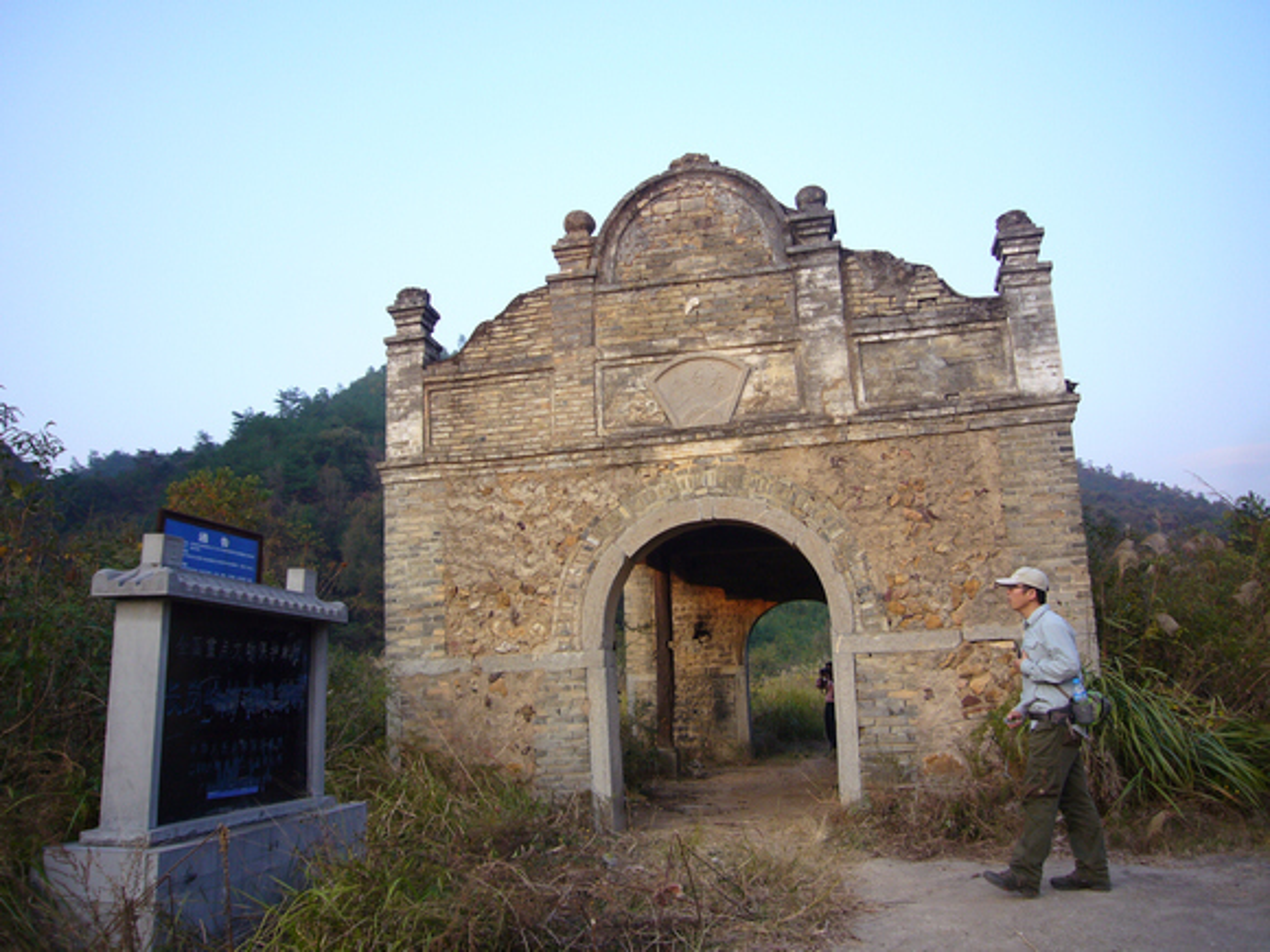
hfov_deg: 63.4
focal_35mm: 28
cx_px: 635
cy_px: 476
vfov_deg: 49.7
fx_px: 1027
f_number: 2.8
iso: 80
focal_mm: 4.6
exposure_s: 1/125
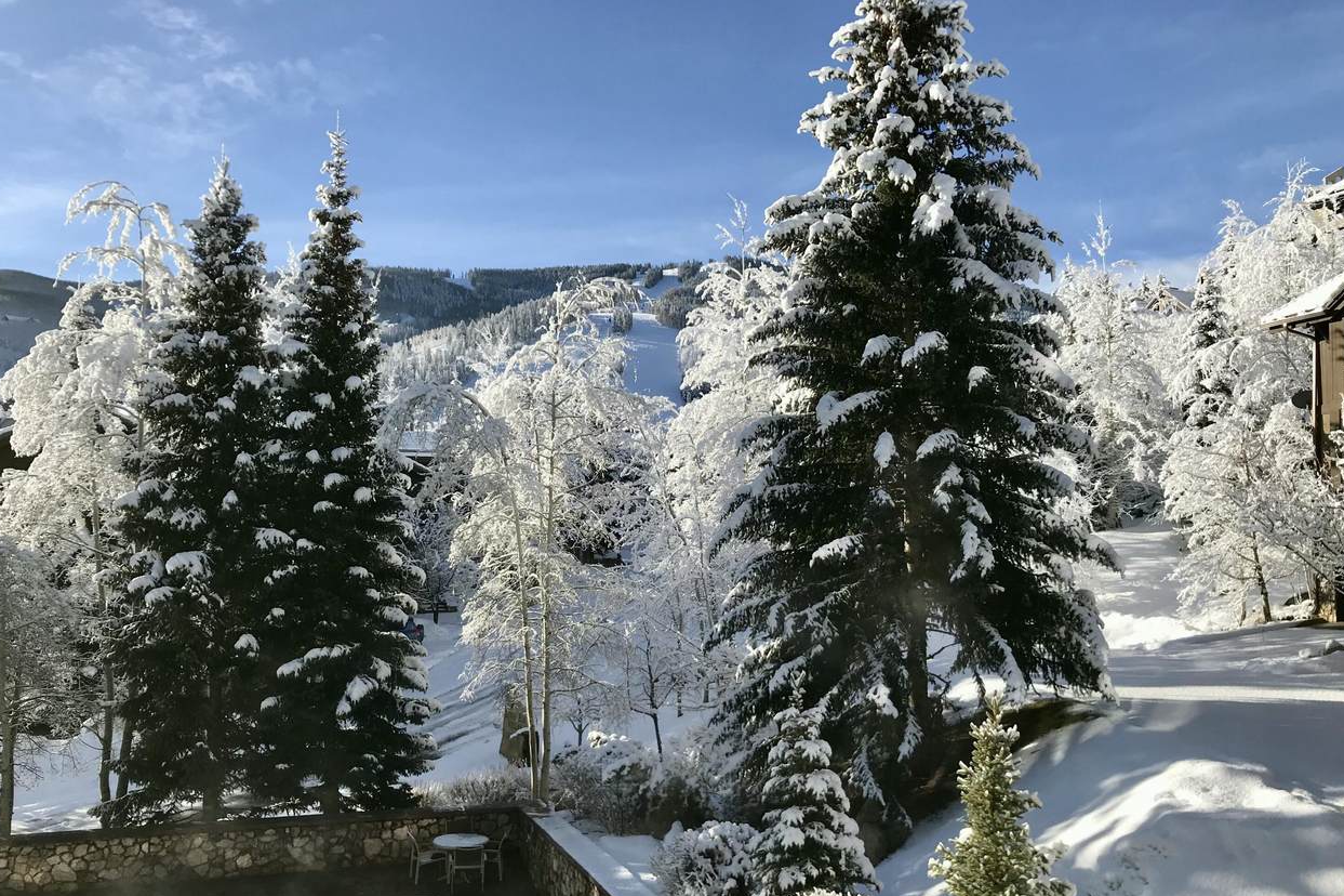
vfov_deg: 43.5
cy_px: 518
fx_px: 1120
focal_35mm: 30
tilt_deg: +1.0
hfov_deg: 61.9
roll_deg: -0.5
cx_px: 675
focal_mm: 3.99
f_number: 1.8
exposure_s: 1/2128
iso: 20
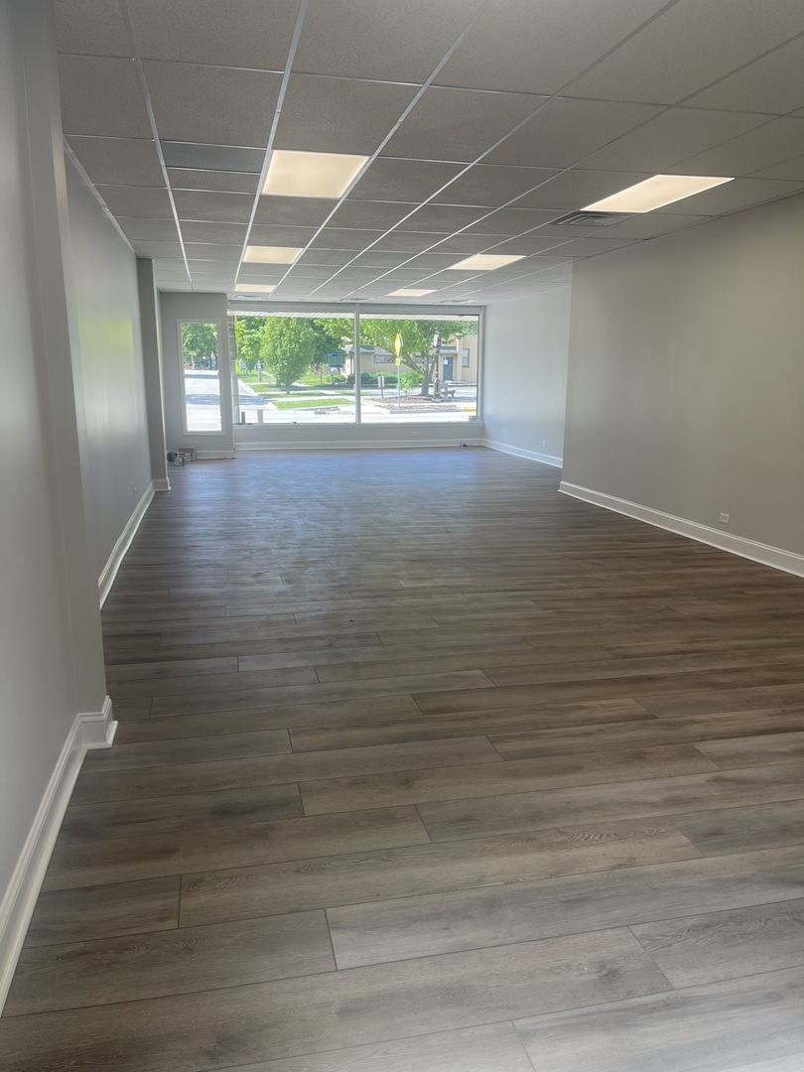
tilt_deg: -11.4
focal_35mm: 25
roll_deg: +0.3
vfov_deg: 69.4
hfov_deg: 54.9
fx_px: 774
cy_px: 536
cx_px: 402
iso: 32
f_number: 1.6
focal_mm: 5.1
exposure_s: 1/295
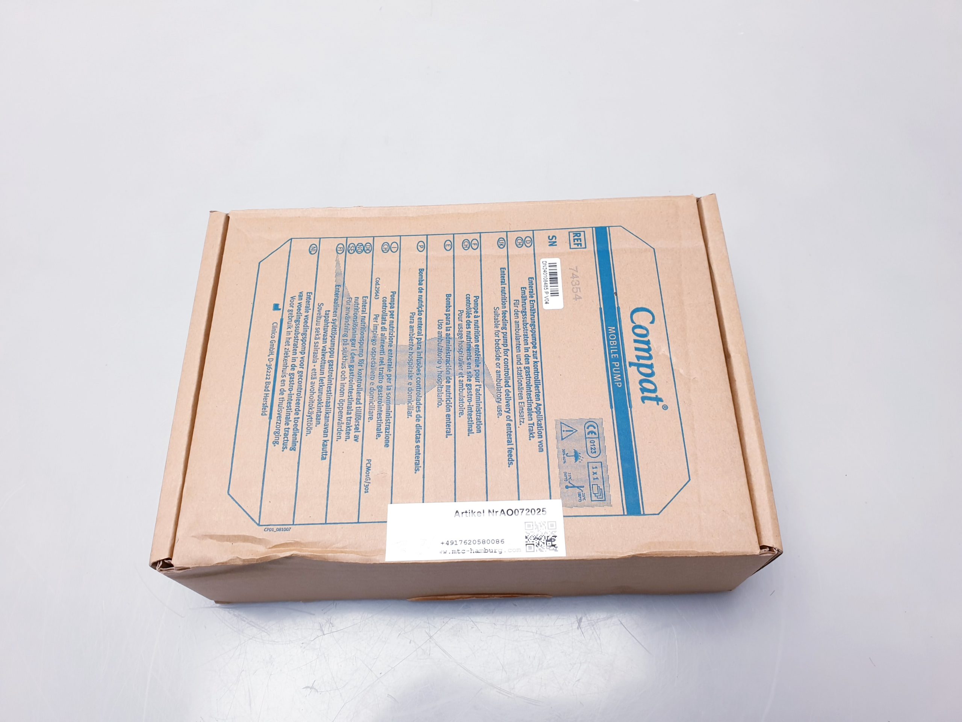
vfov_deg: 53.1
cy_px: 361
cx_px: 481
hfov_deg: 67.3
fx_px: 723
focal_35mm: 26
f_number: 2.4
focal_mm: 4.3
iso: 50
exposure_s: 1/100
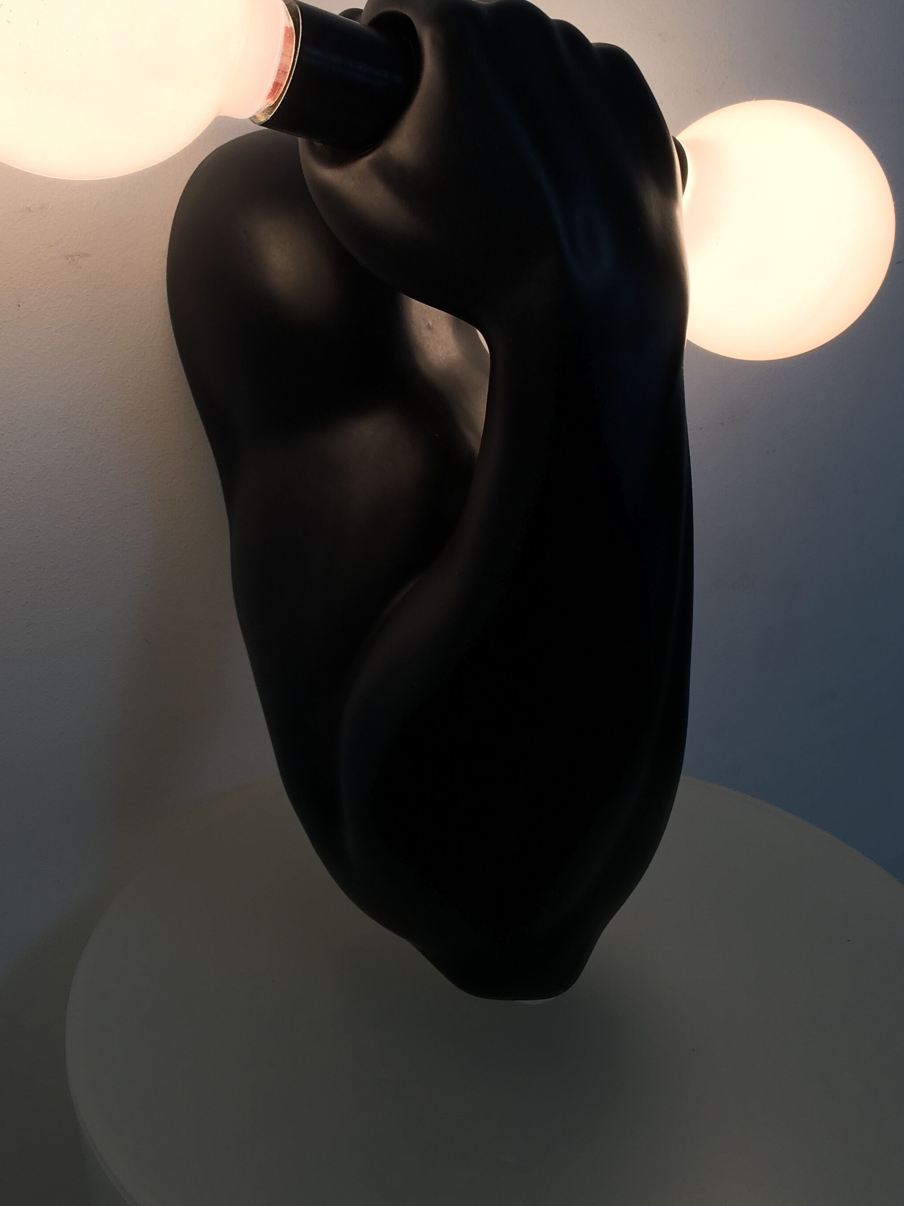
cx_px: 430
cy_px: 450
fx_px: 1497
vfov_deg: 43.5
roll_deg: -0.9
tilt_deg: -20.3
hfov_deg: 33.6
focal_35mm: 43
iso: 25
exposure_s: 1/116
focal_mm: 4.15
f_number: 2.2
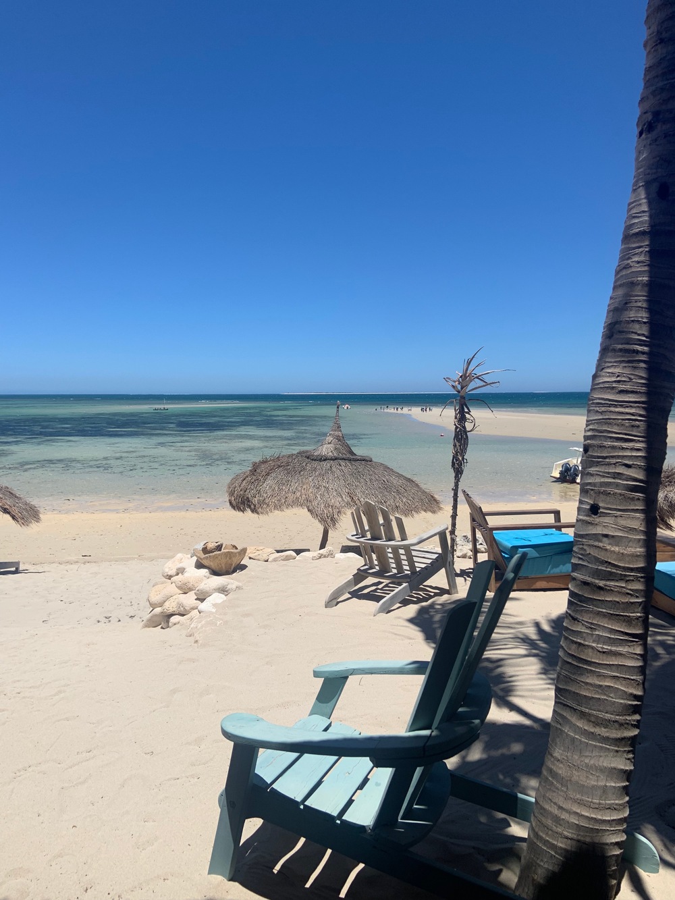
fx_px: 676
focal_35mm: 26
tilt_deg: -3.7
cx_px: 338
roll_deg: +1.4
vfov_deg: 67.3
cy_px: 450
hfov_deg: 53.1
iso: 25
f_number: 1.8
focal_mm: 4.25
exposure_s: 1/4673
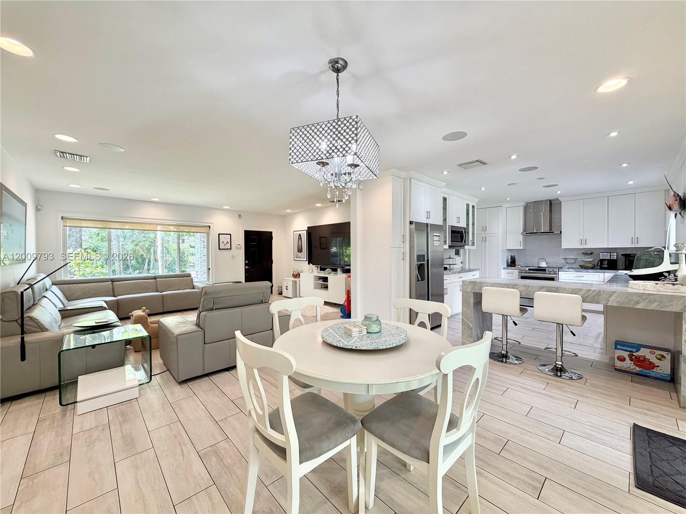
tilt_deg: -1.1
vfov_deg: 85.7
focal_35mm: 14
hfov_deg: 102.1
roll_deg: +0.4
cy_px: 257
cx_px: 343
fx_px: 277
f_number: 2.2
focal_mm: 2.22
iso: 160
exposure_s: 1/120
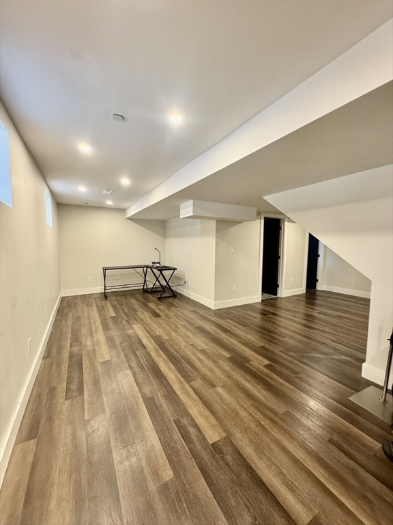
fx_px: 212
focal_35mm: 14
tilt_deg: -5.2
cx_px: 196
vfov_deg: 102.1
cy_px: 262
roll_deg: -0.9
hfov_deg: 85.7
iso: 320
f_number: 2.2
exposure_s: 1/60
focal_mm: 2.22
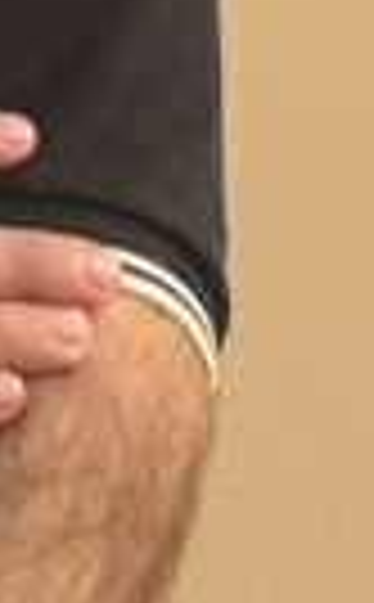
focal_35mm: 390
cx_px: -586
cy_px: -180
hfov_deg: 3.3
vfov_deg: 5.4
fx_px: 6402
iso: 400
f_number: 1.78
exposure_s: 1/40
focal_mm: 6.76
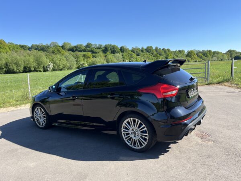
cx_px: 120
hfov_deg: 67.3
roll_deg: -3.4
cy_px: 90
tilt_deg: -14.7
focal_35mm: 26
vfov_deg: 53.1
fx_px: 181
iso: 50
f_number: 1.6
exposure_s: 1/1623
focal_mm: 5.1
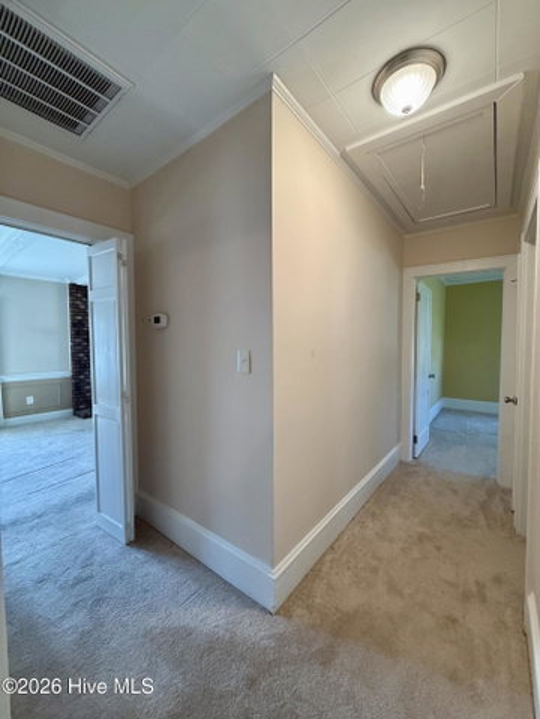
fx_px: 291
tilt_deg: -3.1
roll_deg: -0.4
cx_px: 270
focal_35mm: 14
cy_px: 360
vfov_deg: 102.1
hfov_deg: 85.7
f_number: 2.2
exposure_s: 1/120
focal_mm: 2.22
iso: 320
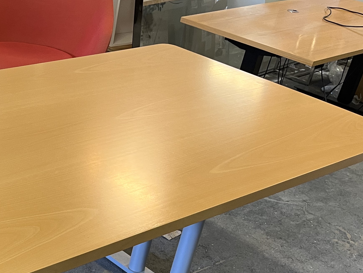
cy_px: 305
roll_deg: -5.6
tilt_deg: -38.1
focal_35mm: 60
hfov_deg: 30.1
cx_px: 7
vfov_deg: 22.9
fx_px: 629
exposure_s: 1/50
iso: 100
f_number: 1.6
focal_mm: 5.1
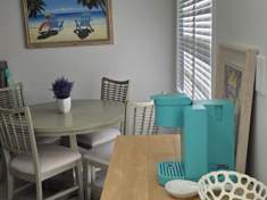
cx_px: 100
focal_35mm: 47
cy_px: 94
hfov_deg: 40.2
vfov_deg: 30.8
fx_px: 362
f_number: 1.8
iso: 32
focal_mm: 5.4
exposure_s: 1/120
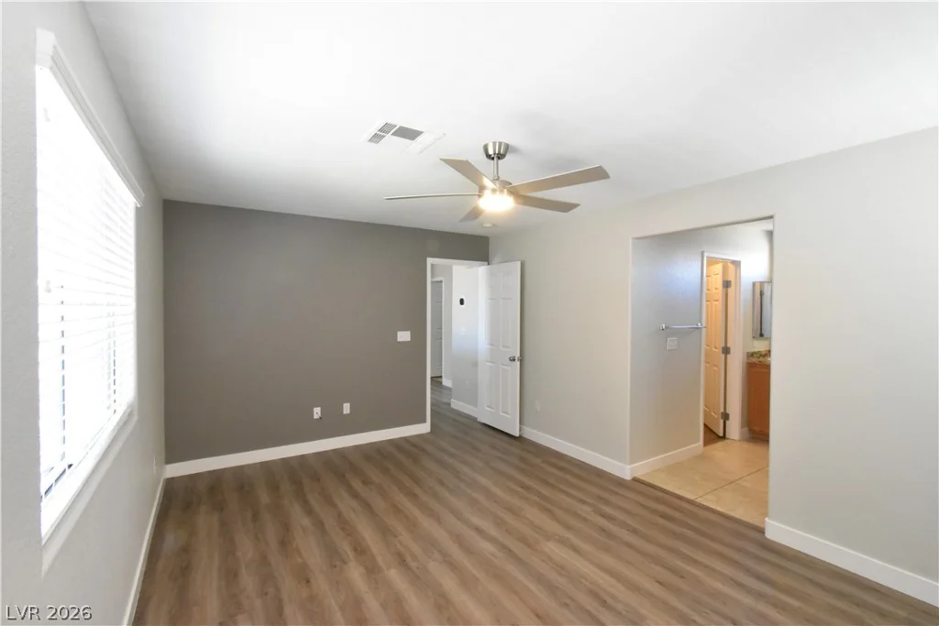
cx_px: 470
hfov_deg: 100.4
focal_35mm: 15
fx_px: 391
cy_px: 313
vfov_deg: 77.3
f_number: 18
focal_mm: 10
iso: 4000
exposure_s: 1/20
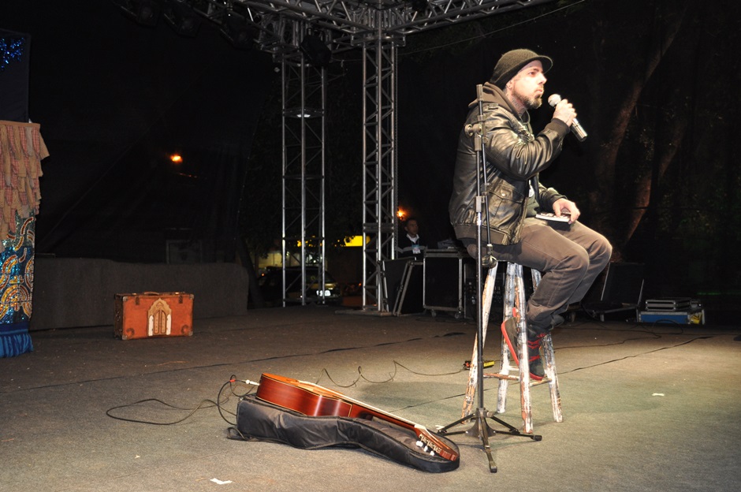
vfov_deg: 34.1
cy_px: 246
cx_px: 370
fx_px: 802
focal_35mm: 39
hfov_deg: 49.6
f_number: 4.2
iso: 640
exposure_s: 1/60
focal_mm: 26
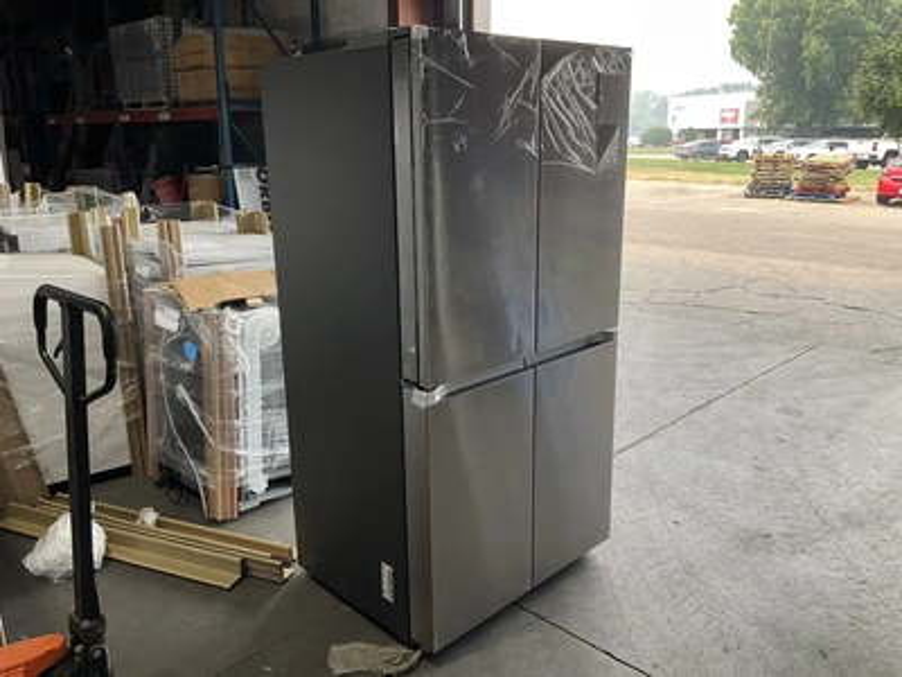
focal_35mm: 29
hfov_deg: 61.7
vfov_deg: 48.2
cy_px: 338
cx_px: 451
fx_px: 756
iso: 16
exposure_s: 1/122
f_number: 1.8
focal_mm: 3
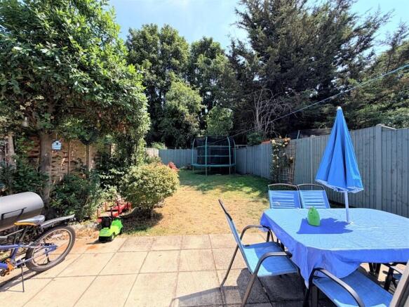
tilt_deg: -0.2
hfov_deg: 102.1
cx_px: 204
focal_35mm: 14
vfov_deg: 85.7
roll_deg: -0.3
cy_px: 154
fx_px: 165
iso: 40
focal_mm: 2.22
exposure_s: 1/658
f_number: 2.2
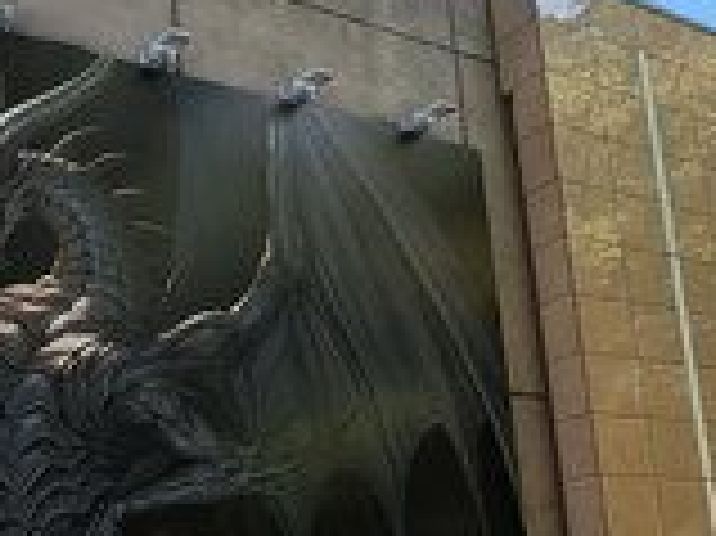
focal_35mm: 45
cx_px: 126
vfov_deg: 30.9
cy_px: 464
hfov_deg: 40.1
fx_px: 930
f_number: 2.2
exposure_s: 1/1119
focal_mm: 1.83
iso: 46
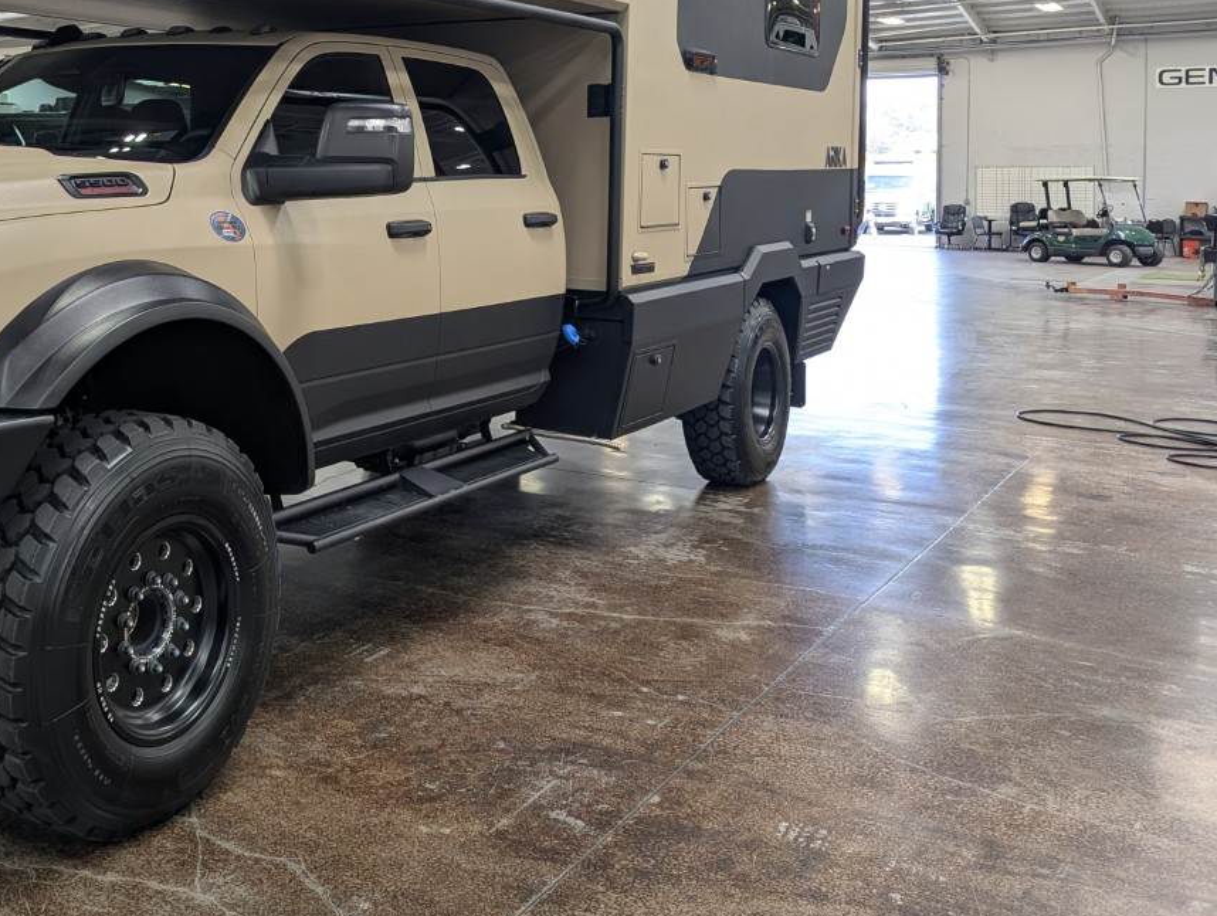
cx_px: 232
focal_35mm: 39
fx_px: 1373
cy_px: 194
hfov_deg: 45.2
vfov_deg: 35.8
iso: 110
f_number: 1.85
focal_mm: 6.81
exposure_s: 1/103
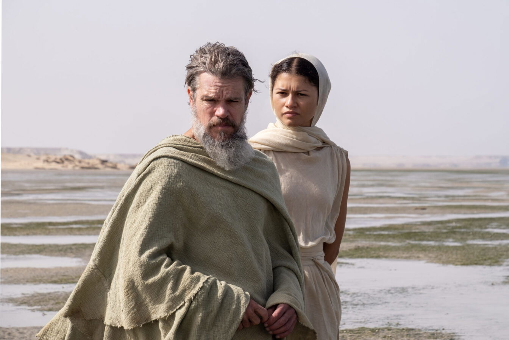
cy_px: 170
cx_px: 254
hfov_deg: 16.4
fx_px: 1767
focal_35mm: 125
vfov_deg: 11.0
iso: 200
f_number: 9
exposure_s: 1/320
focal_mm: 83.3
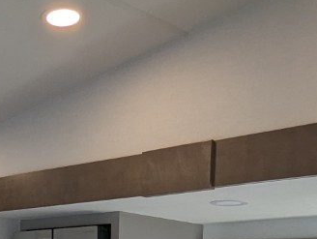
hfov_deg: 28.2
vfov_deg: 18.9
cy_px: 363
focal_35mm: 68
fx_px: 624
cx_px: 93
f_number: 2.2
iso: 49
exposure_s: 1/128
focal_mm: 2.35
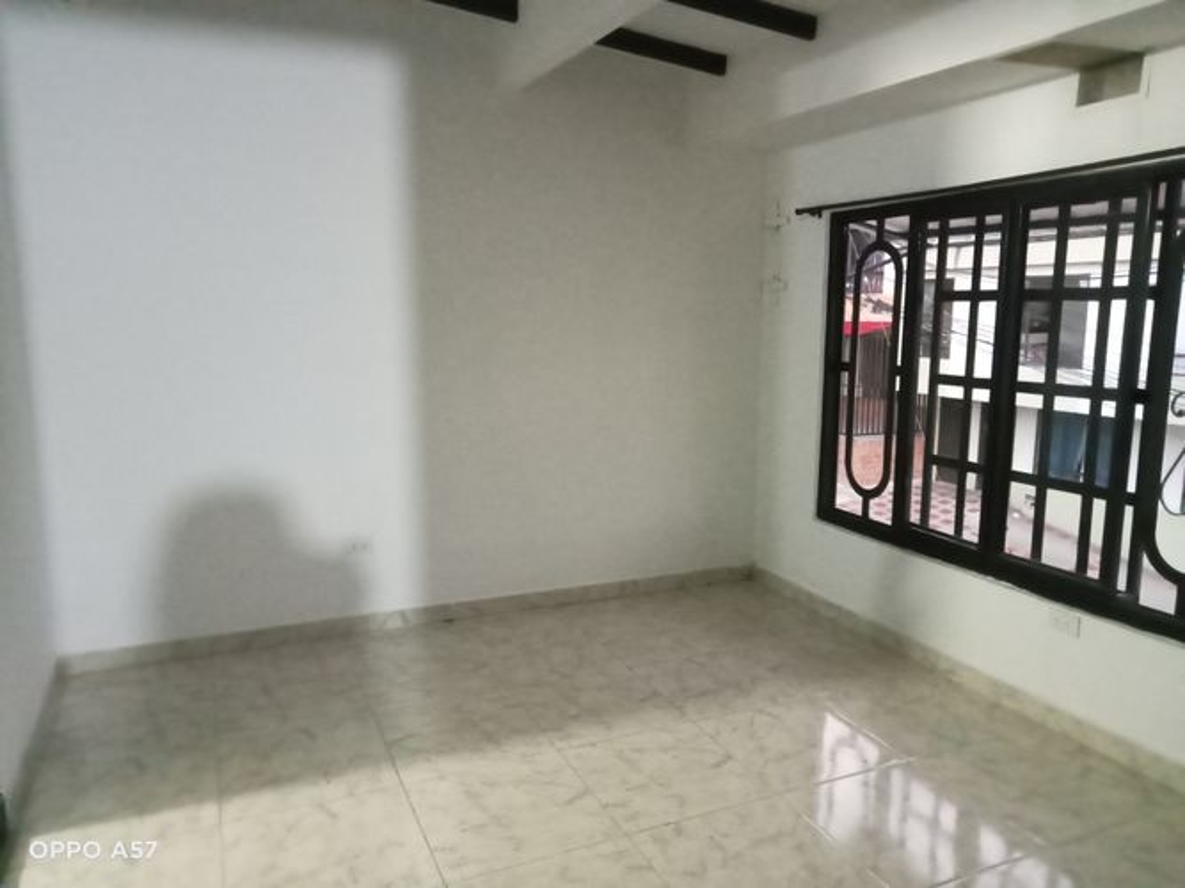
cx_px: 592
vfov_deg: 49.7
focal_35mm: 28
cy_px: 444
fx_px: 958
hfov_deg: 63.5
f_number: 2.2
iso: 5191
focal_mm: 3.46
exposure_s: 1/20
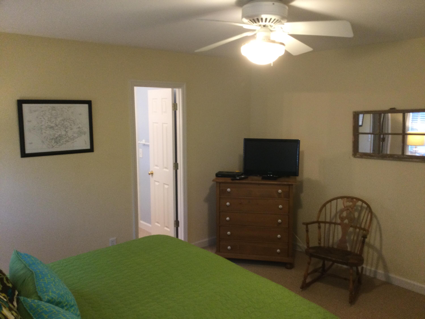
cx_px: 212
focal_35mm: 31
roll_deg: -1.6
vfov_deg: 45.4
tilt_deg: -7.5
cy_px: 160
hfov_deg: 58.4
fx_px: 381
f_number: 2.4
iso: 125
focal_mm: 3.3
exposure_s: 1/33
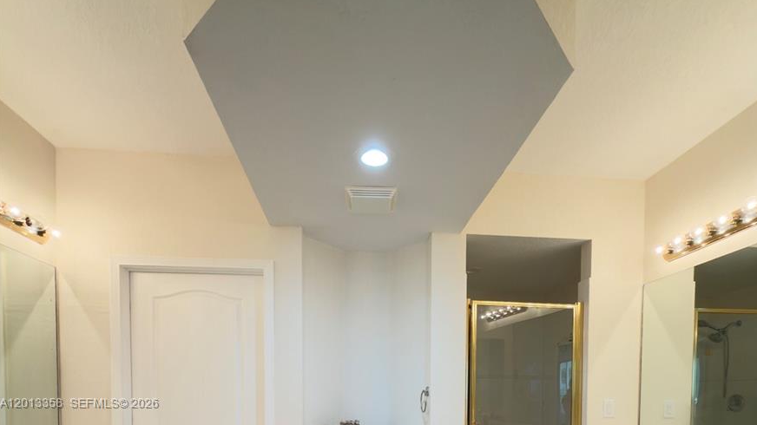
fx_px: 421
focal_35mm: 21
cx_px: 388
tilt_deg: -2.1
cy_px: 404
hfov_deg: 83.8
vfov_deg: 46.7
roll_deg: -0.4
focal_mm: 2.22
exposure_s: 1/30
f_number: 2.2
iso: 64
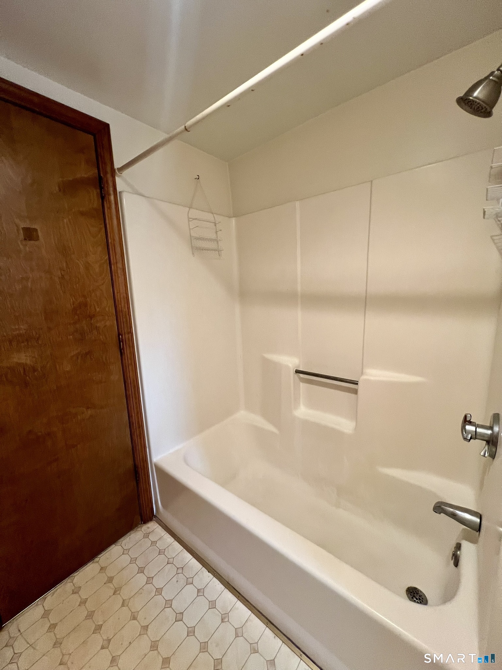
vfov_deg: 106.2
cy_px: 335
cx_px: 251
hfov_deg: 89.9
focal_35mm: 13
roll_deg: +3.2
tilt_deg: -10.6
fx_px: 251
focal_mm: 1.57
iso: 160
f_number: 1.8
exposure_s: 1/60
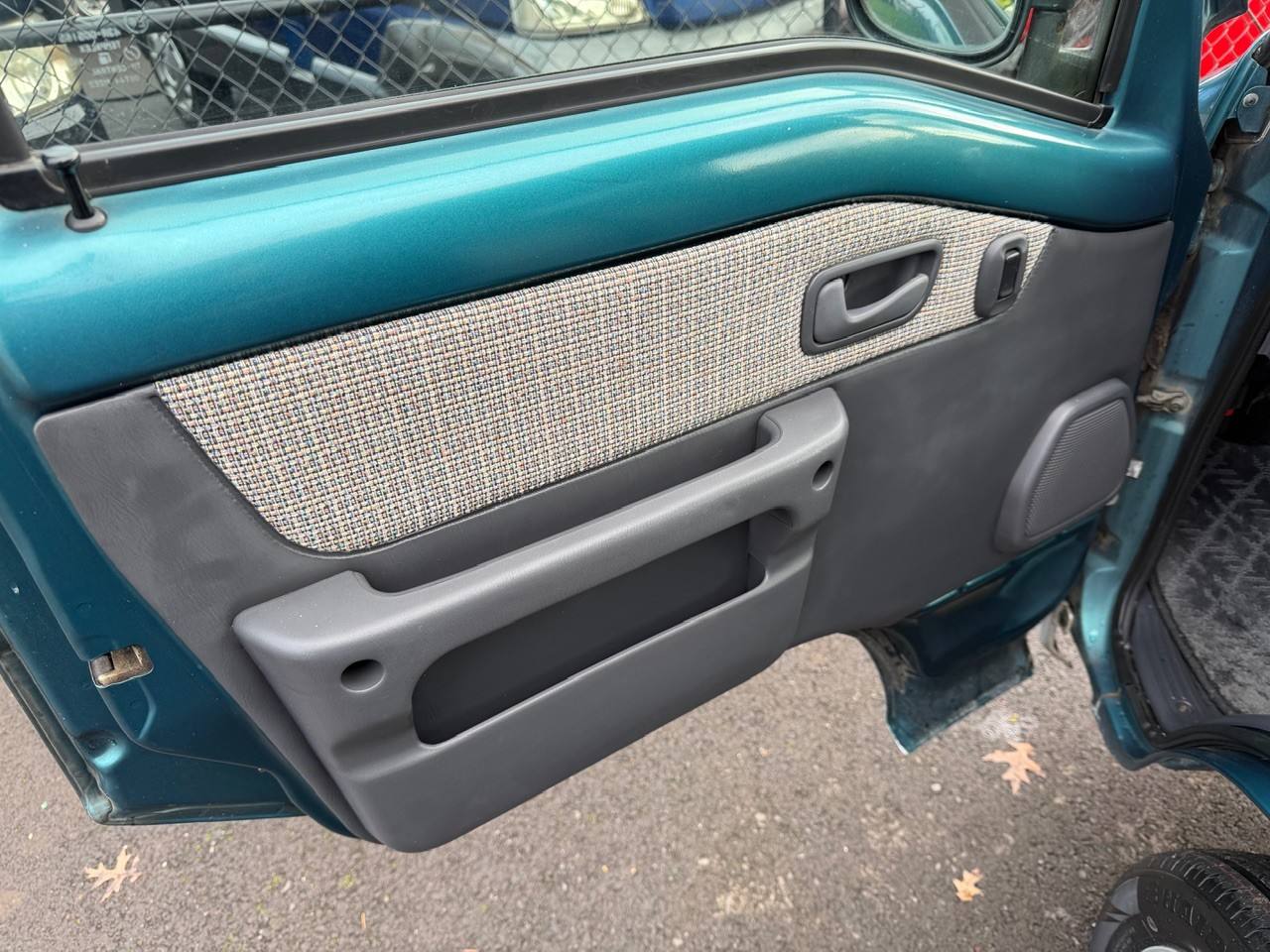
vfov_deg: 56.8
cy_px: 476
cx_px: 635
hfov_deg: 71.6
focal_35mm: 24
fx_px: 881
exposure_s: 1/174
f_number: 1.78
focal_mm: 6.76
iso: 64
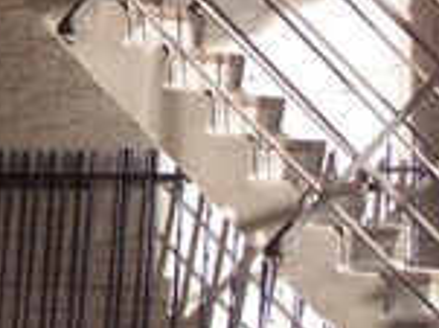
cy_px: 35
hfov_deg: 7.4
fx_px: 3383
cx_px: -70
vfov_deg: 5.6
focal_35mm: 267
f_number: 3.2
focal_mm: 9.3
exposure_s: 1/350
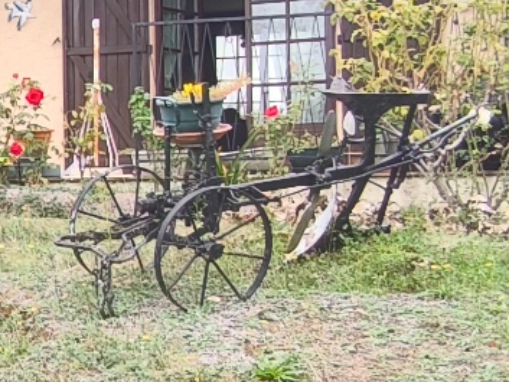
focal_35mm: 87
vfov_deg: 17.0
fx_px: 1280
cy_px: 202
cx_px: -280
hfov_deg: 19.3
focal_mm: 1.91
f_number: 2.2
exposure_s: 1/116
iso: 50
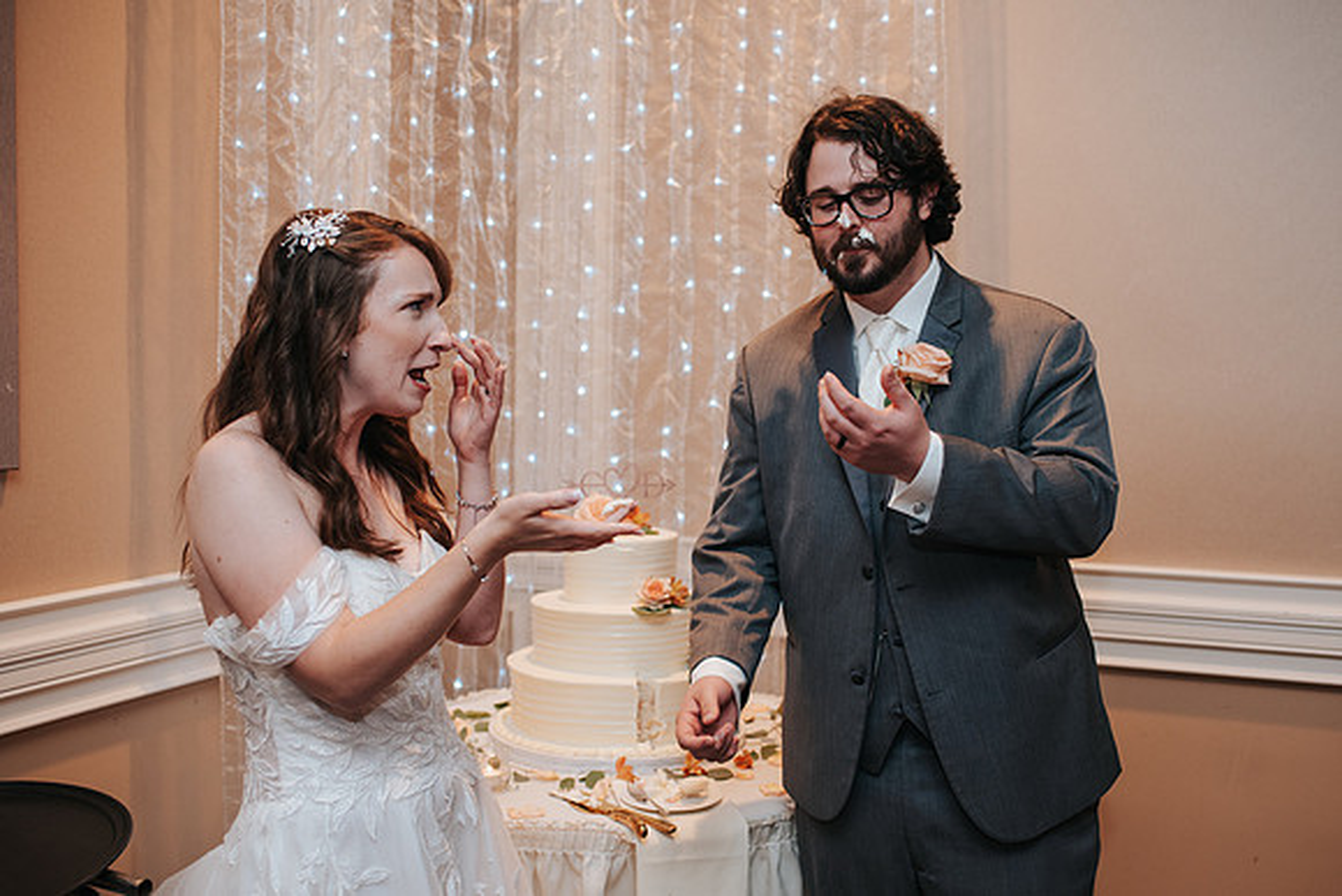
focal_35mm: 39
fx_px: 1454
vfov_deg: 34.2
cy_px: 448
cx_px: 748
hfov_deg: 49.4
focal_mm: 35
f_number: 2.8
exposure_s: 1/160
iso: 800
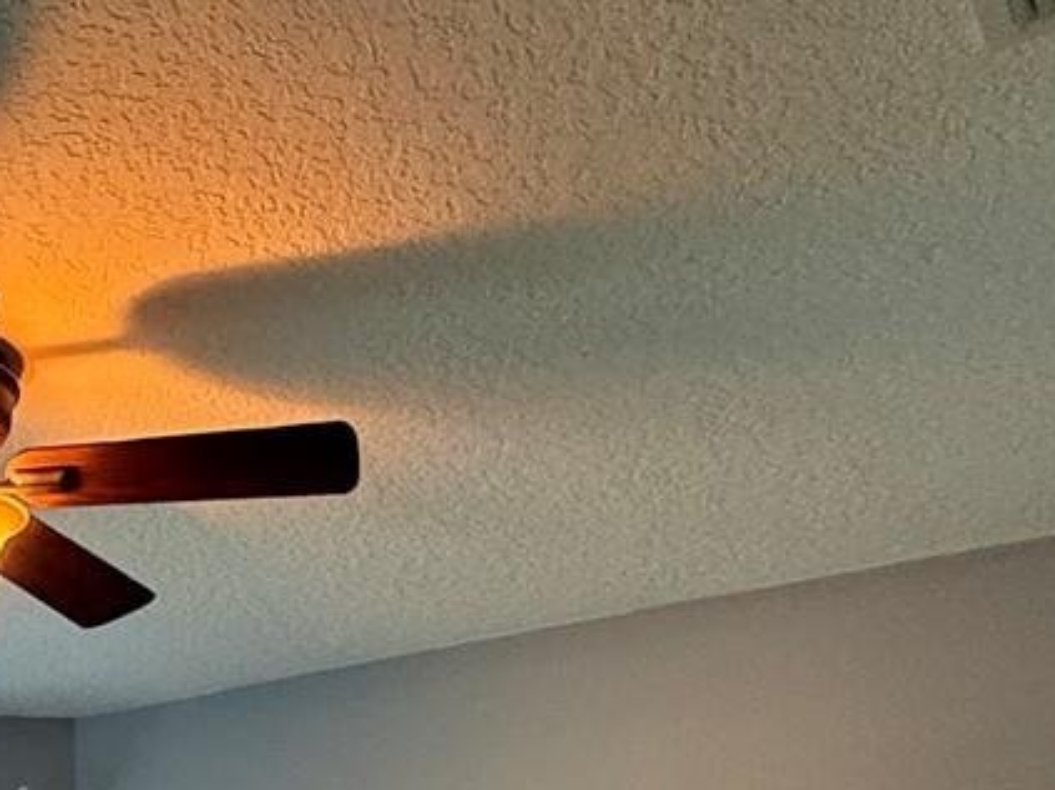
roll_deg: -0.2
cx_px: 87
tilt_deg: -6.0
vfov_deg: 21.8
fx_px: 1615
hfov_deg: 34.0
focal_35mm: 53
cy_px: 1256
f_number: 2.2
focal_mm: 2.22
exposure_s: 1/60
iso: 400
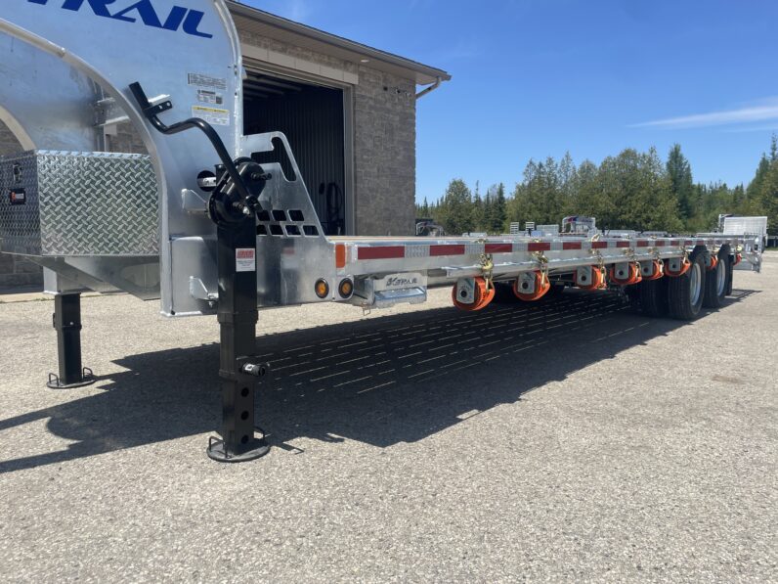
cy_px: 292
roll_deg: +0.5
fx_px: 584
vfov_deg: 53.1
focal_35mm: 26
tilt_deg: -5.3
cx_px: 389
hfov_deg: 67.3
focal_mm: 4.2
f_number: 1.6
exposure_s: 1/3401
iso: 32
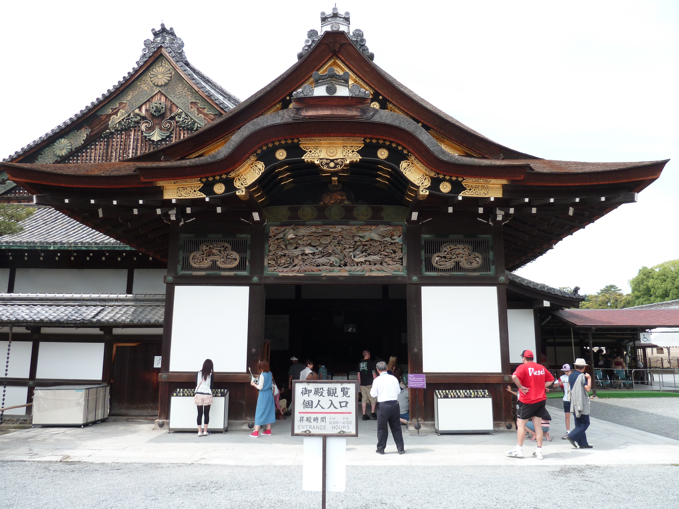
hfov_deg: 69.4
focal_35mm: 25
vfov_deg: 54.9
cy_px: 254
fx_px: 490
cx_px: 340
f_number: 3.3
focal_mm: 4.1
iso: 80
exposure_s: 1/320
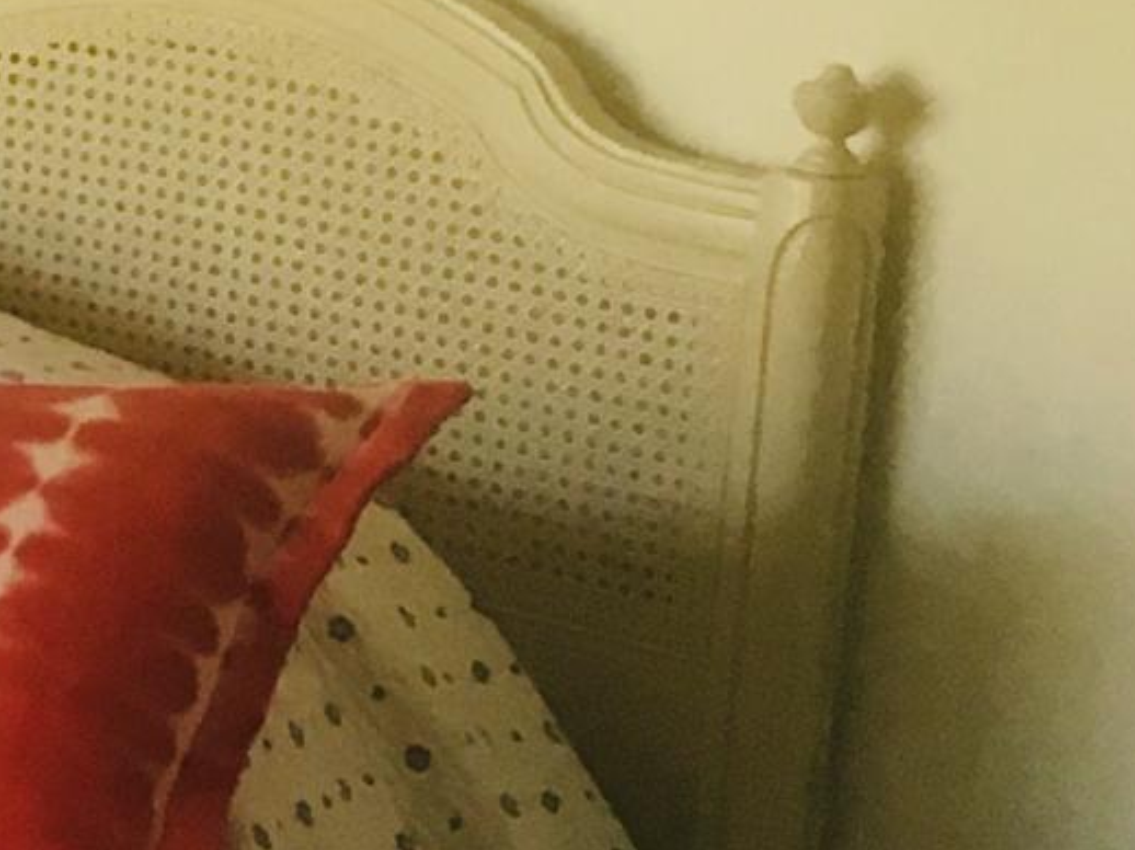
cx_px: -1893
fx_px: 5506
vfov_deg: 8.8
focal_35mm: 168
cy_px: -48
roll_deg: -2.3
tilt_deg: -7.5
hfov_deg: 9.8
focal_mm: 4.15
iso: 50
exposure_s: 1/30
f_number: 2.2
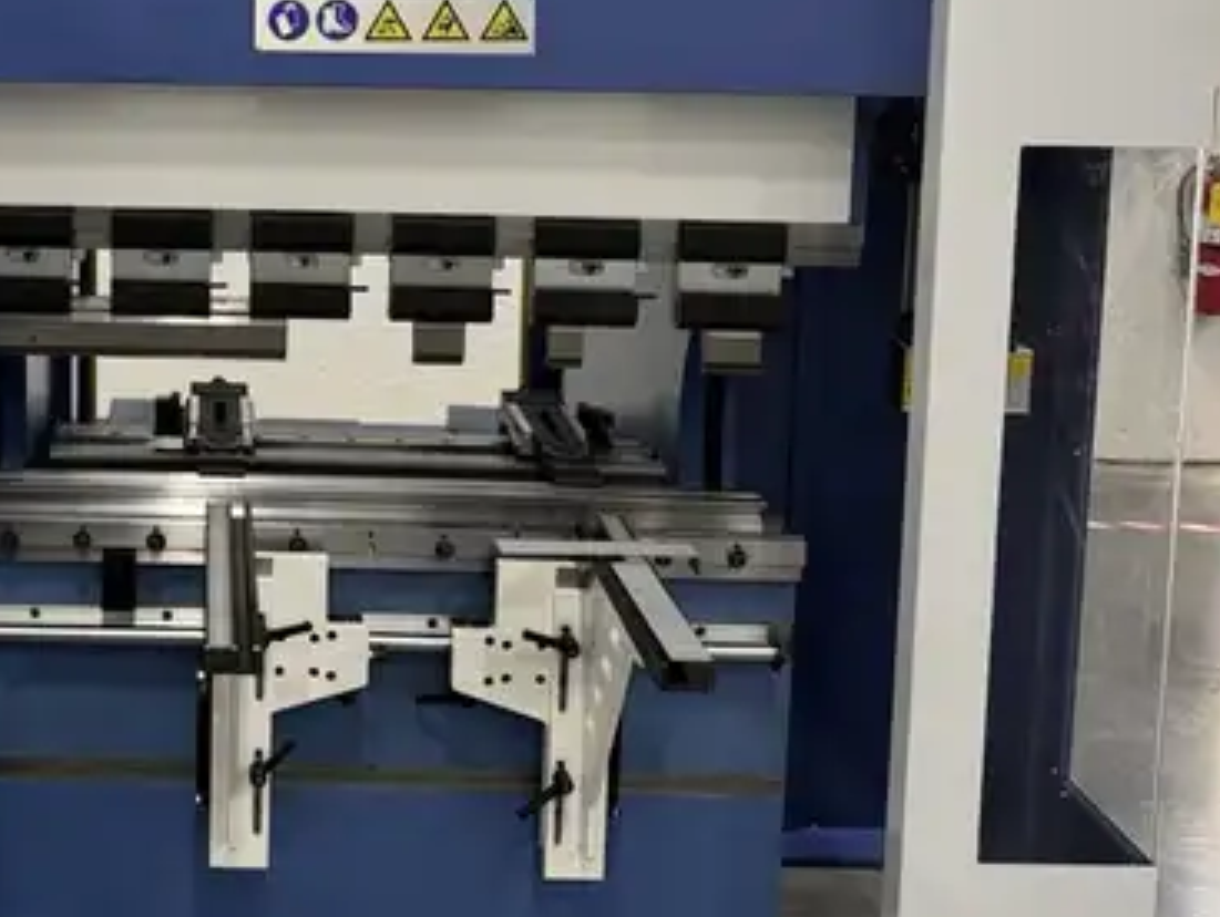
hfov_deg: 37.0
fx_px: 1729
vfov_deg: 28.5
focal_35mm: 49
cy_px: 75
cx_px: 180
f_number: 1.8
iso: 200
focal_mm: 6.8
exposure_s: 1/75
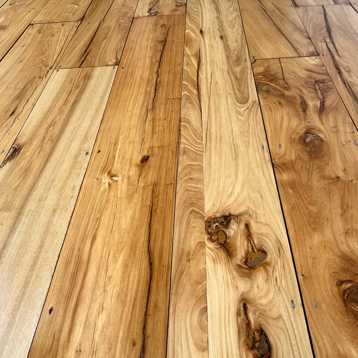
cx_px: 191
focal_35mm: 31
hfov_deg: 52.5
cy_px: 181
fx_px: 363
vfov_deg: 52.5
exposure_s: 1/121
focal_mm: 5.7
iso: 125
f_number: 1.5
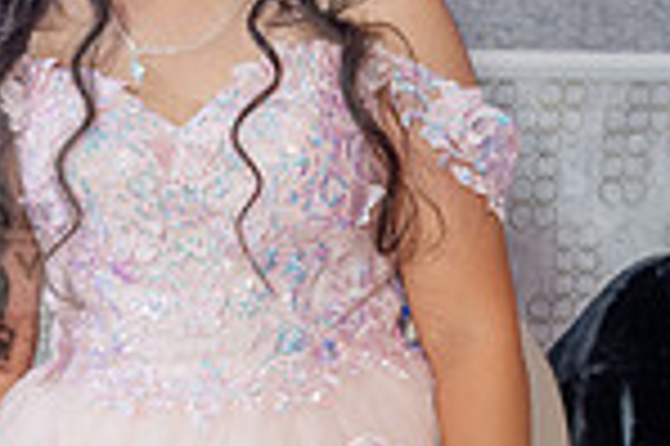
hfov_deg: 13.2
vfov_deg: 9.2
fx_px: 2751
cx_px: -297
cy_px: 205
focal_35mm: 148
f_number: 5.6
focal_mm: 38
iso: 1000
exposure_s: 1/160
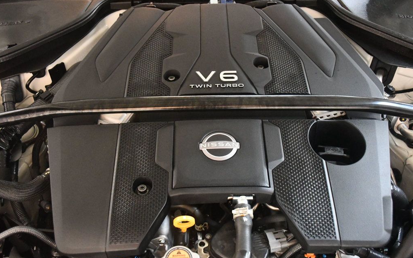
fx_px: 394
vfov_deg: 36.2
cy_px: 131
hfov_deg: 55.3
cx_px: 206
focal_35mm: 35
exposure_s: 1/60
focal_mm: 23
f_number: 3.8
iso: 8000
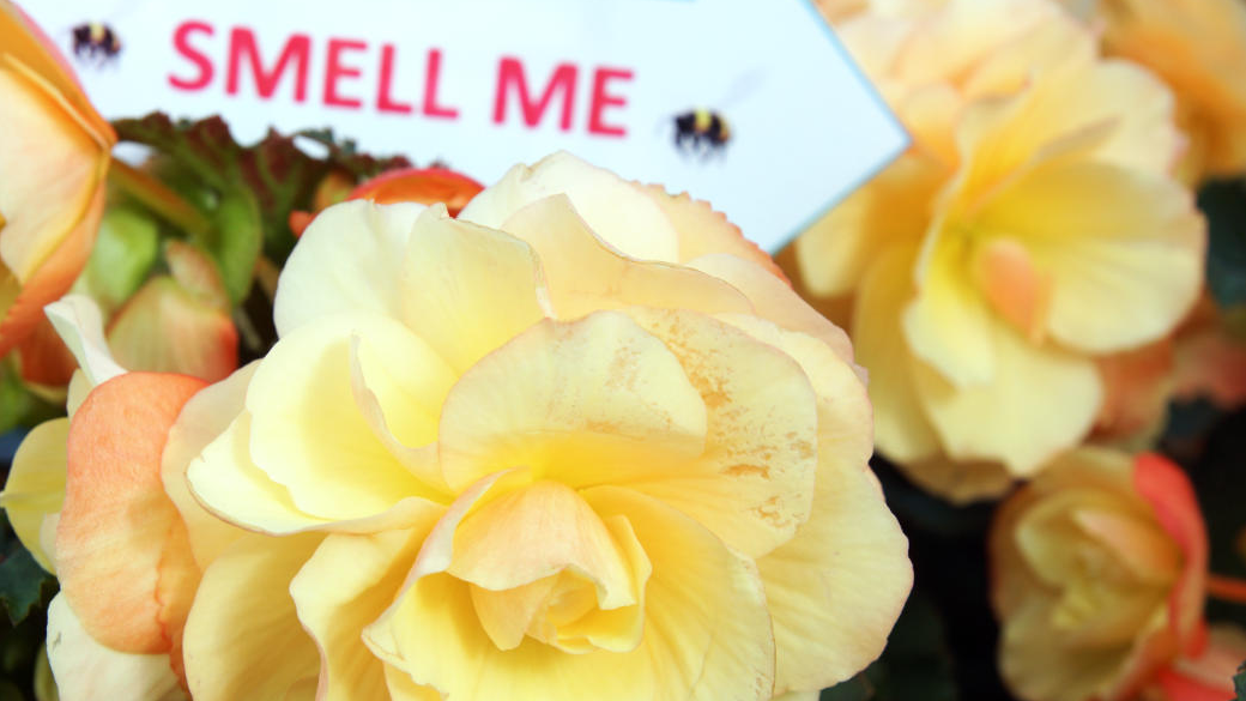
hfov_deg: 26.0
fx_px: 2696
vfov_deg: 14.8
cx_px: 574
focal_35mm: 82
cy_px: 395
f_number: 7.1
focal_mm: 45
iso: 100
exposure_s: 1/125
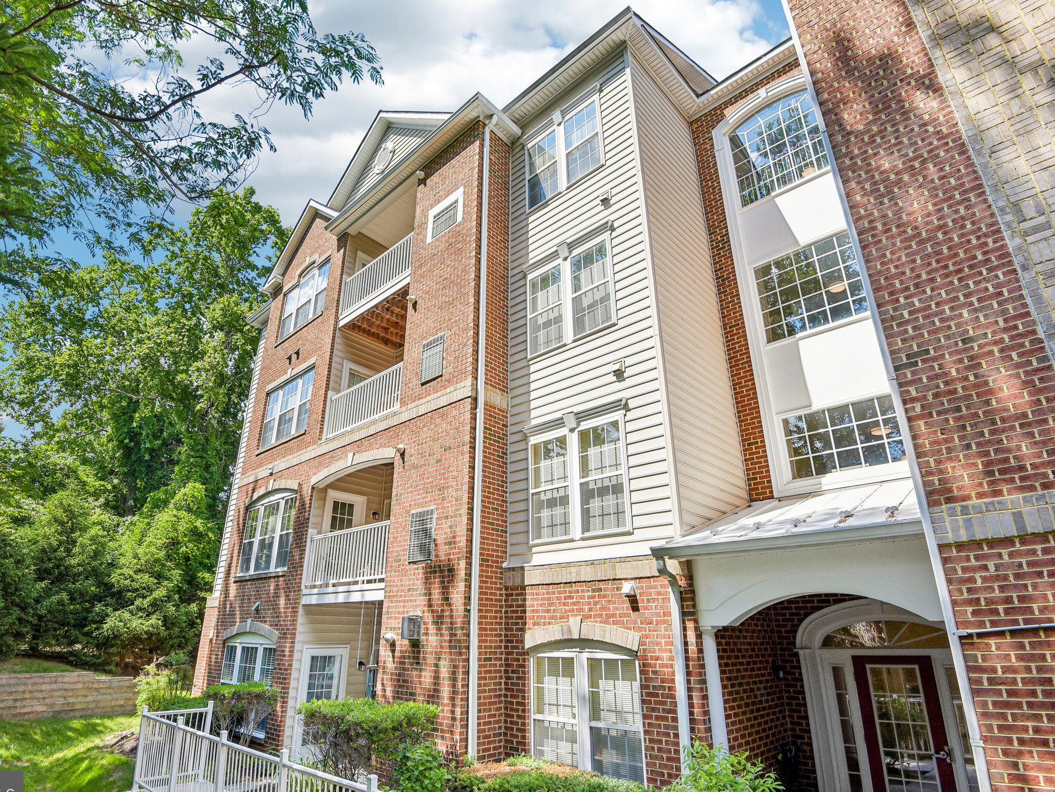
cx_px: 507
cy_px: 403
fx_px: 549
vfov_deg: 71.6
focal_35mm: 18
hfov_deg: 87.7
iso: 400
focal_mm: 16
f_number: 8
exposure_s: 1/640
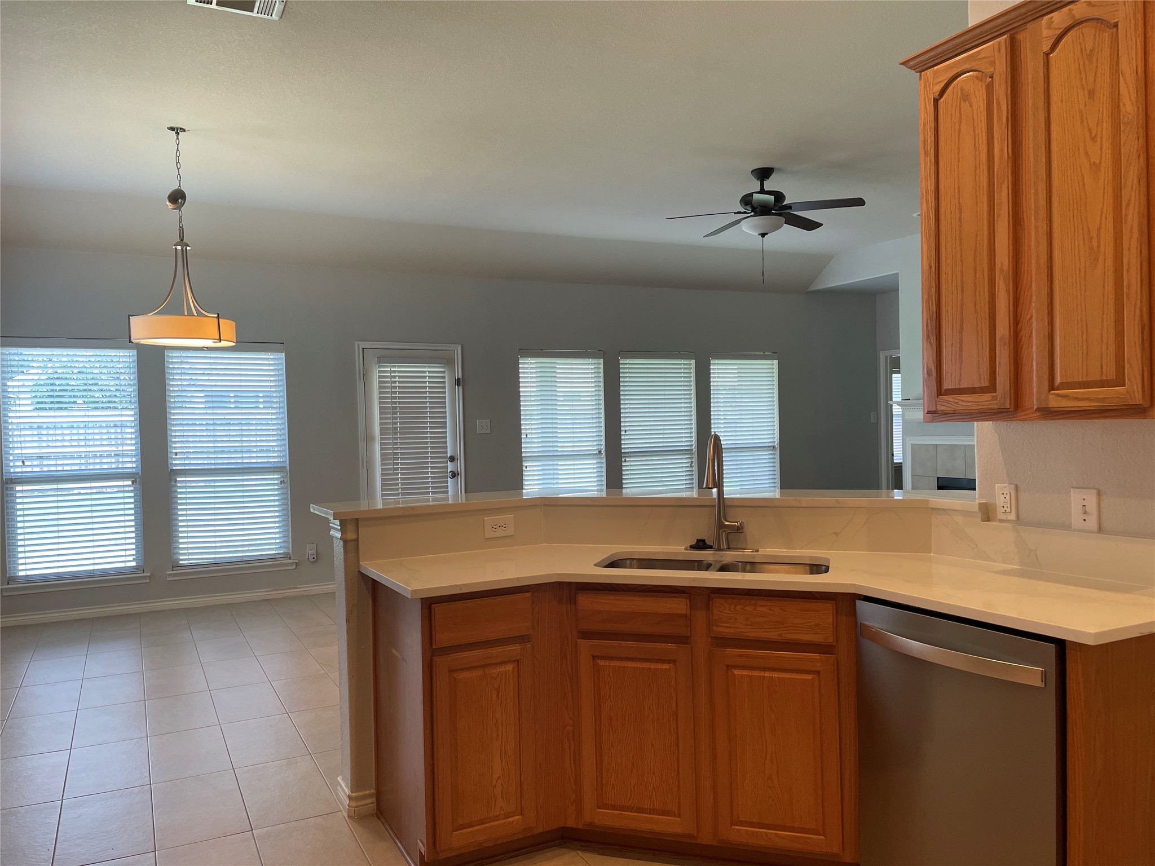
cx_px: 578
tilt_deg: -1.2
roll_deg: +1.7
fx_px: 868
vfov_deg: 53.1
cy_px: 433
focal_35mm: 26
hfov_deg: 67.3
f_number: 1.6
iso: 80
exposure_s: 1/120
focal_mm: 4.2
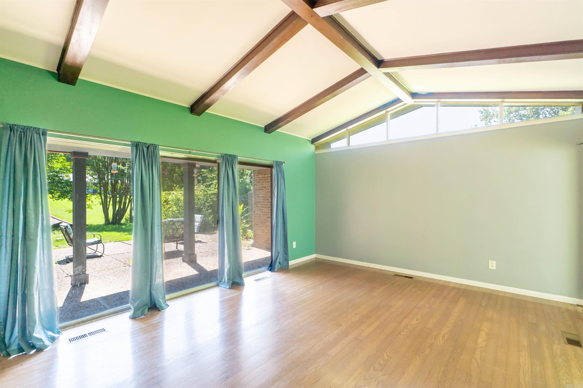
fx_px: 259
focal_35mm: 16
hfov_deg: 96.7
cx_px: 292
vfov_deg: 73.7
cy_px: 194
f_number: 8
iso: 100
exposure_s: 1/500
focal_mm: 16
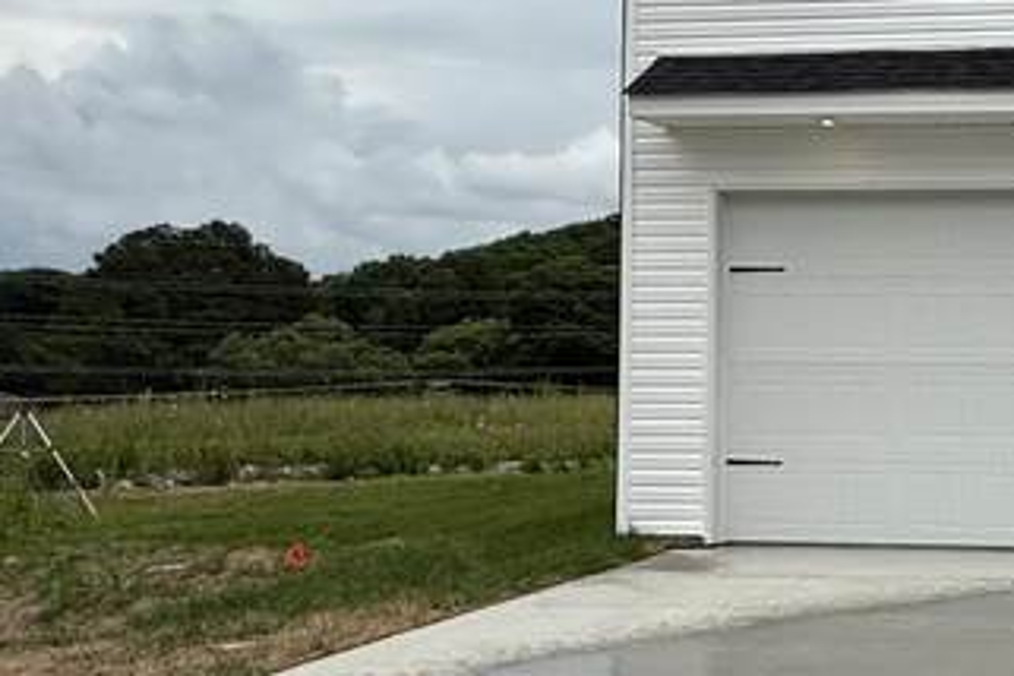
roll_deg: -0.5
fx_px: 1634
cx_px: 1137
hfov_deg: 30.5
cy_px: 322
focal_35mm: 58
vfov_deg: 23.4
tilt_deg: +2.4
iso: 50
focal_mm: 2.22
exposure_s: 1/3891
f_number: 2.2
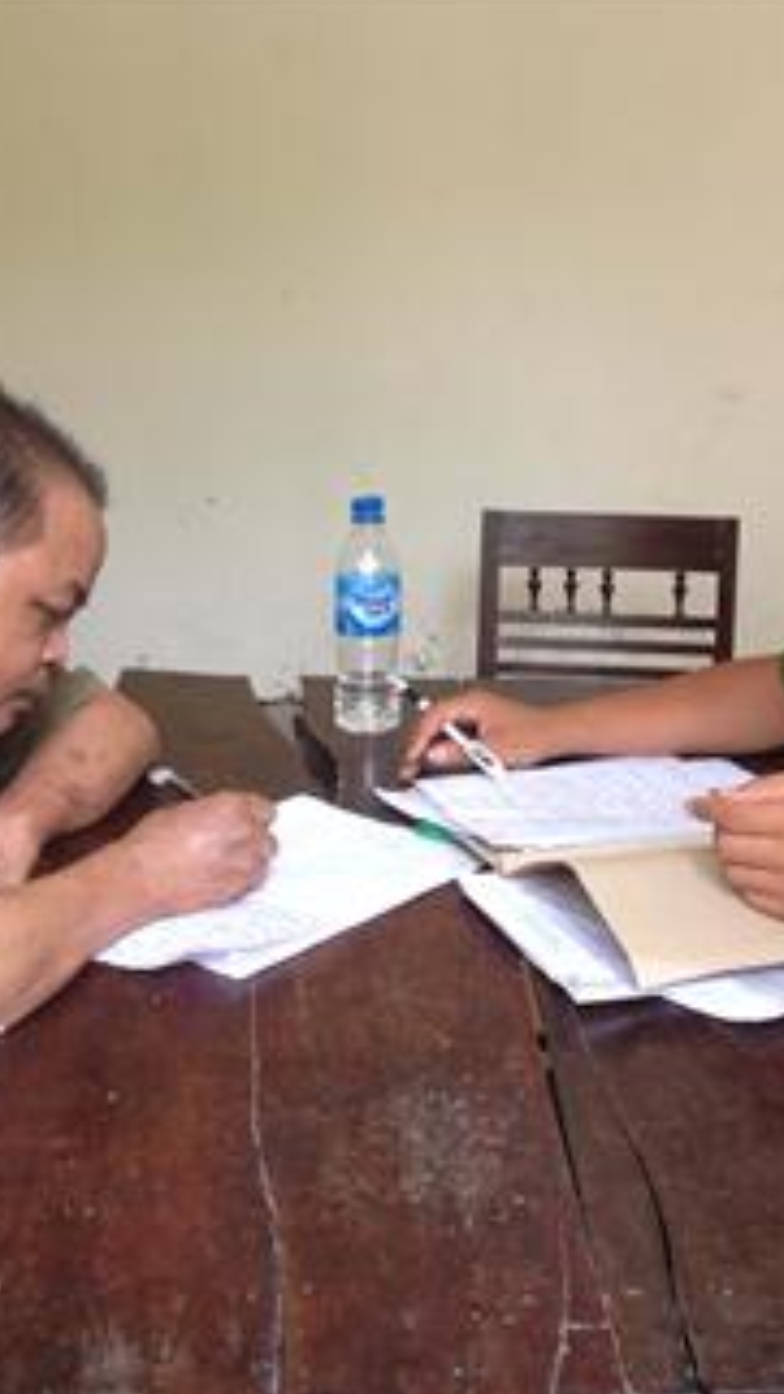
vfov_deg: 39.9
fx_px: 1923
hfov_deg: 23.0
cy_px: 691
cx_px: 437
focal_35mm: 52
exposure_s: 1/24
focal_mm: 4.28
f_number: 2.4
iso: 50
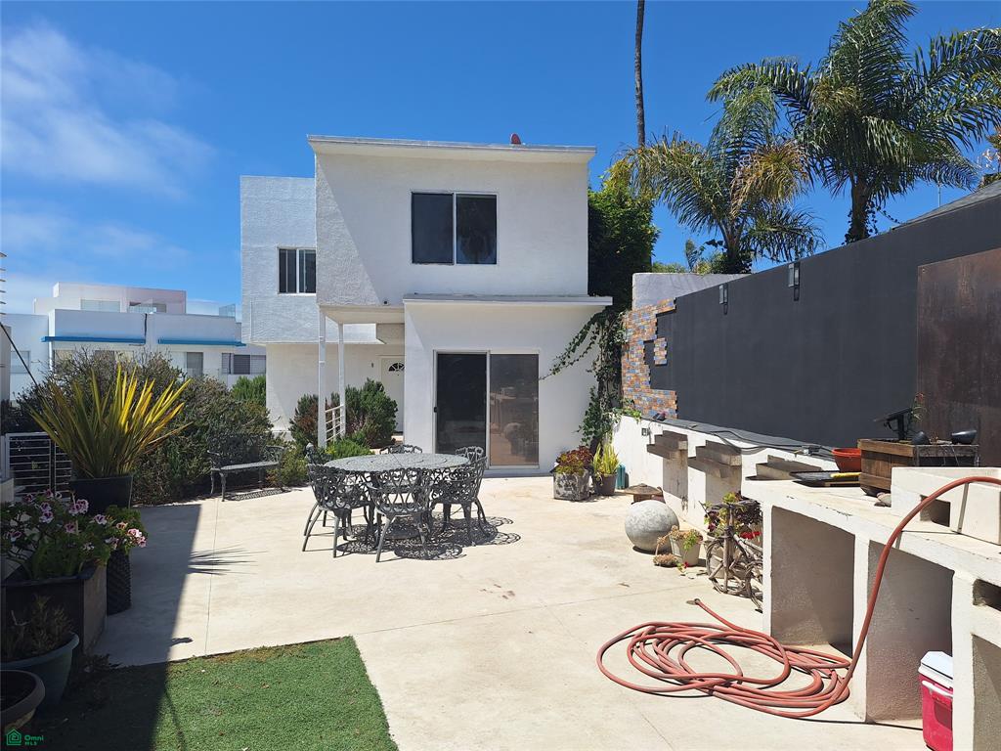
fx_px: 665
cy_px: 376
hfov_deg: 73.9
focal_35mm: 23
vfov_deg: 58.9
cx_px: 500
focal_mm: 5.54
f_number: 1.8
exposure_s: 1/3247
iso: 40
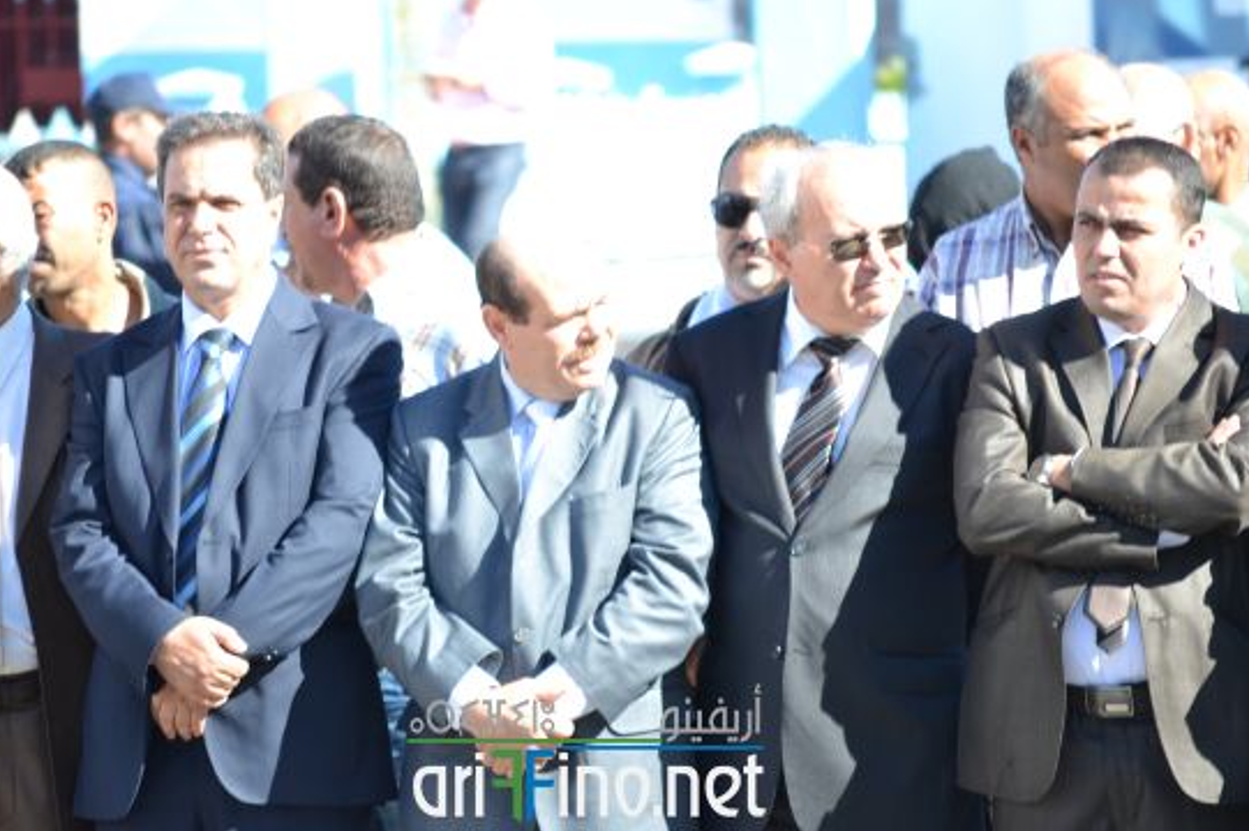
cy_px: 436
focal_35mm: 355
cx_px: 591
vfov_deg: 3.9
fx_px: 12309
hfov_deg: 5.8
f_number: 5.6
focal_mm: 200
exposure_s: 1/500
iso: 250
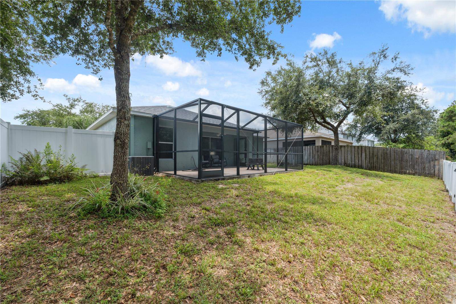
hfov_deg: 104.3
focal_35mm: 14
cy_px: 152
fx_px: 177
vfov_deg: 81.2
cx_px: 228
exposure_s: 1/200
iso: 400
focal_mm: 14
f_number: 8
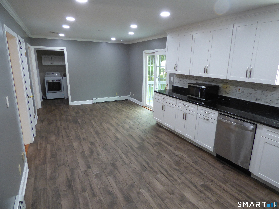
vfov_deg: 66.0
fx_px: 161
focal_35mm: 20
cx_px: 140
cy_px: 104
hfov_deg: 81.7
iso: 250
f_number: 2.8
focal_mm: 3.58
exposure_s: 1/60
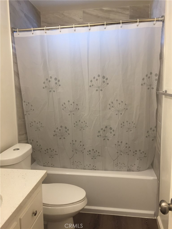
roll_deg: +0.6
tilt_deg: -8.6
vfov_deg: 61.7
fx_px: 192
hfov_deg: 48.2
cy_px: 114
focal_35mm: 29
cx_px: 86
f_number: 2.2
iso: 32
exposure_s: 1/30
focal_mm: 4.15
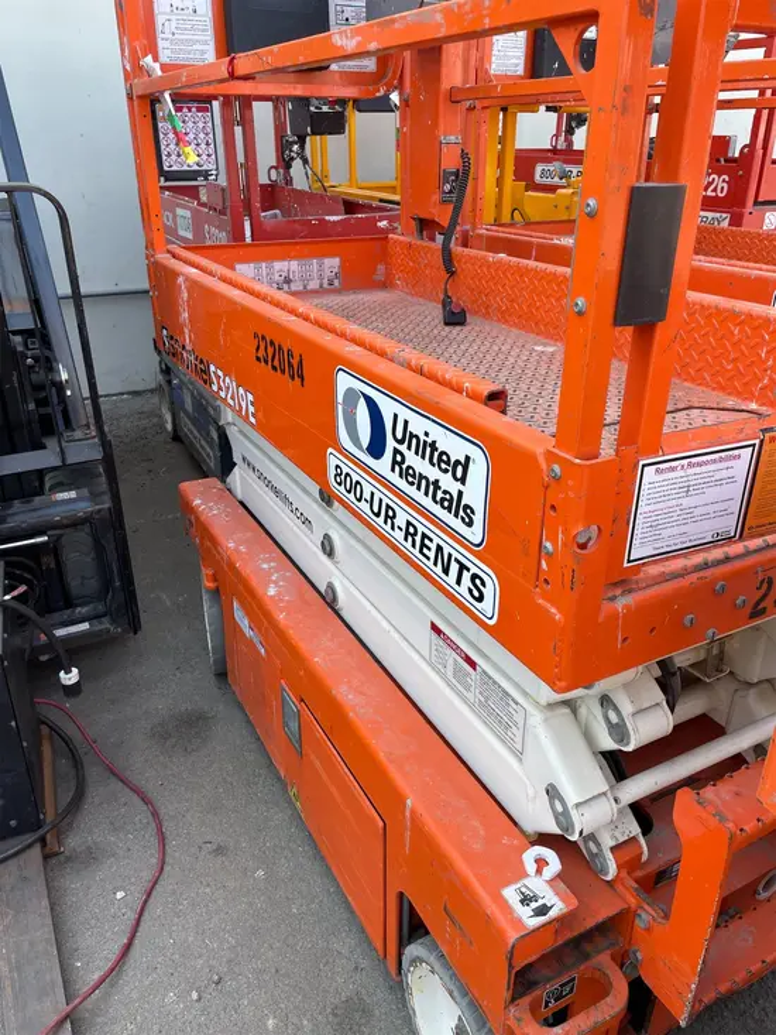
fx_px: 777
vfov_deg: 67.3
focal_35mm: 26
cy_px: 518
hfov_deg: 53.1
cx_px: 388
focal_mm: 4.2
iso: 32
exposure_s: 1/413
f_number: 1.6
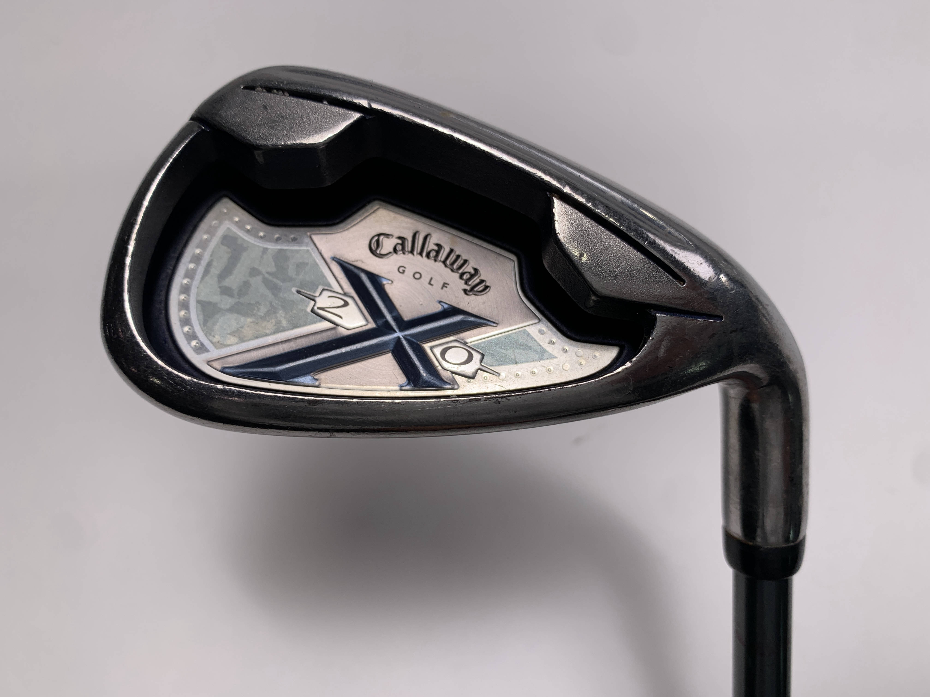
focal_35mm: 26
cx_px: 465
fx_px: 699
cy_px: 348
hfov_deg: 67.3
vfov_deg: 53.1
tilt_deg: -60.3
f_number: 1.8
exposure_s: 1/495
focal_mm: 4.25
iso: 25
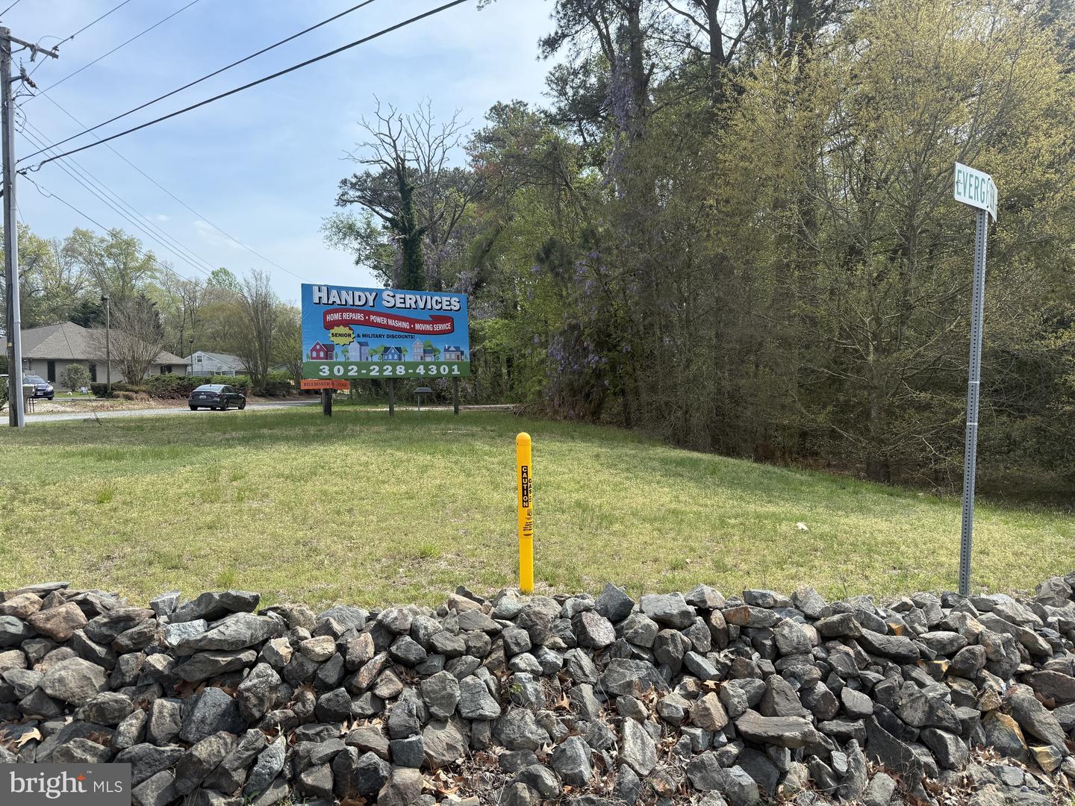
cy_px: 403
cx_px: 538
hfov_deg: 71.6
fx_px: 745
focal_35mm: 24
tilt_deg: -0.6
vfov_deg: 56.8
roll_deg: +0.8
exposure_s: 1/3279
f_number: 1.78
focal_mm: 6.76
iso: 100
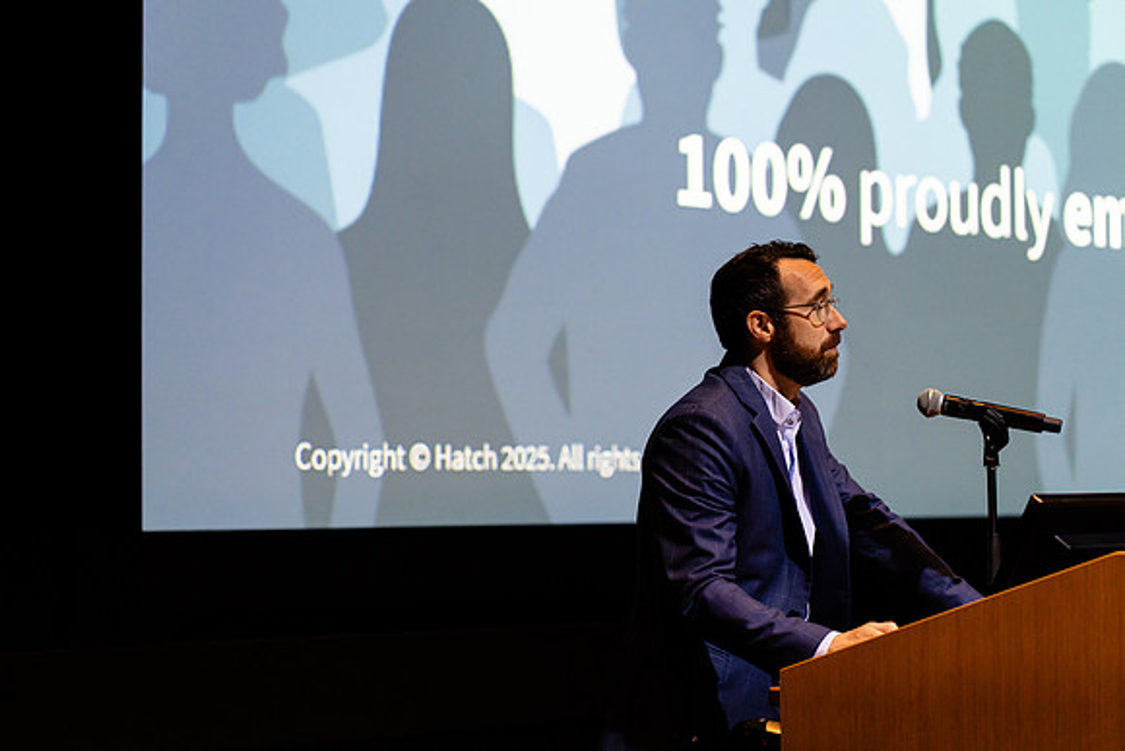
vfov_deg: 16.1
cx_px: 562
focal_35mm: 85
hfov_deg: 23.9
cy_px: 376
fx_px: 2657
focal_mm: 85
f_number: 2.8
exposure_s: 1/200
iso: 4000
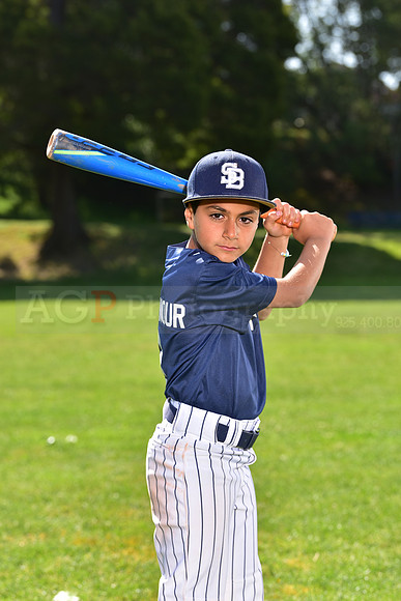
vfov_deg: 18.3
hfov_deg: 12.2
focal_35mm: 112
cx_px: 200
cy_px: 300
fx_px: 1870
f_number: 5.6
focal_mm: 112
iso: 100
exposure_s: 1/250
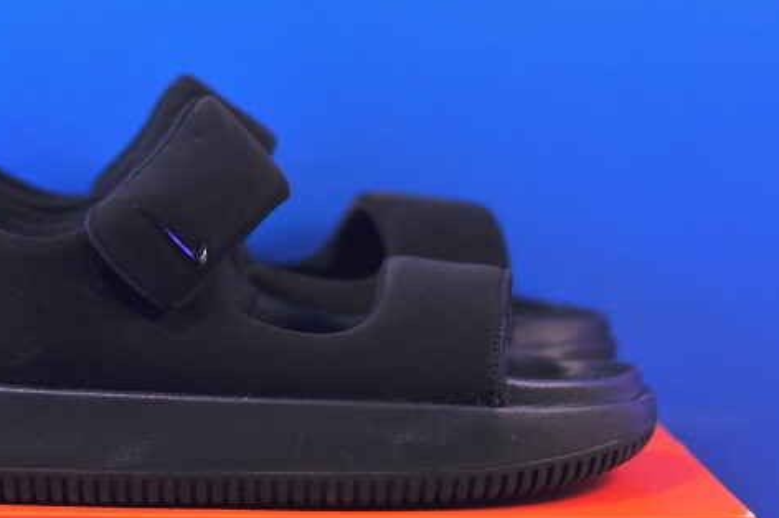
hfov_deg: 16.1
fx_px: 2746
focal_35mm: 127
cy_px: 171
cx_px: 195
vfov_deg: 10.8
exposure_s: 1/320
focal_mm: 50
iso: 250
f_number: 2.5
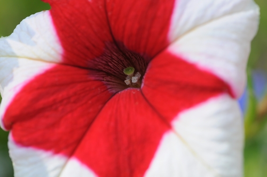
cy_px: 88
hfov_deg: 13.7
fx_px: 1111
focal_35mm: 150
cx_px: 134
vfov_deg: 9.1
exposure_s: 1/400
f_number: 8
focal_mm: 100
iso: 200
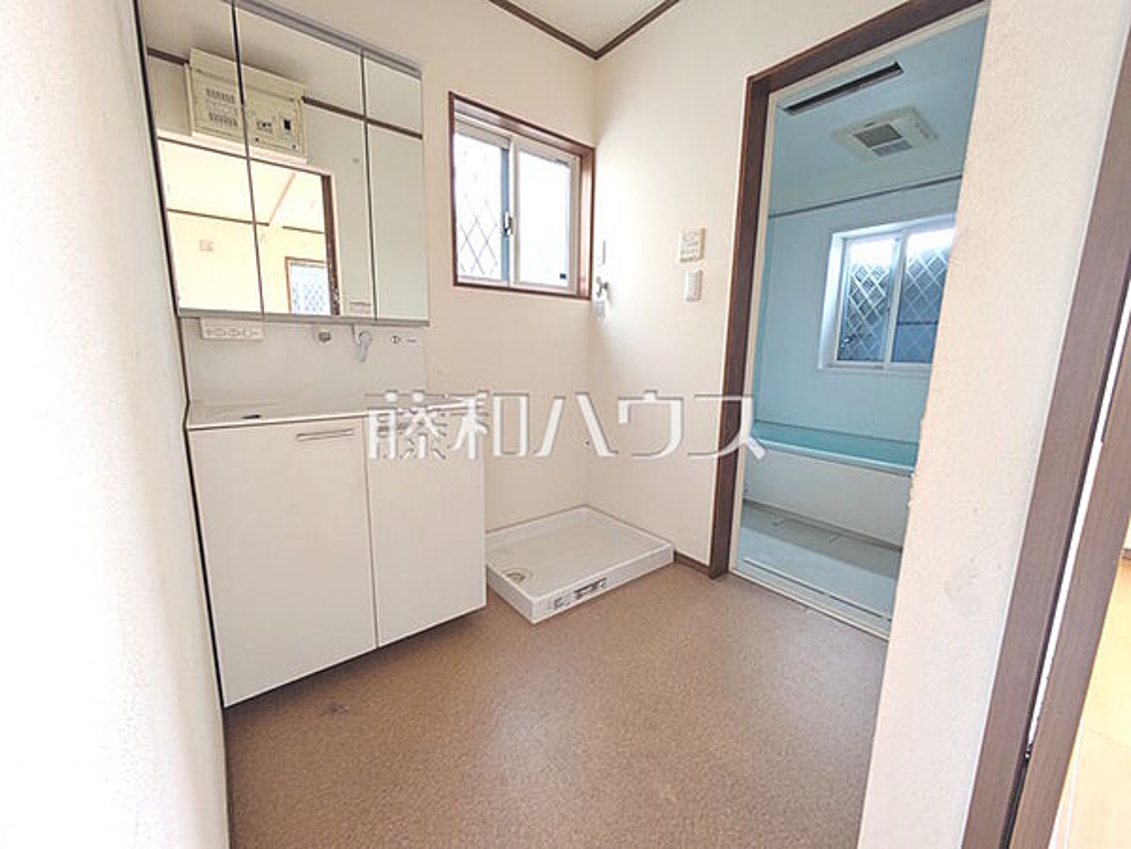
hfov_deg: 102.1
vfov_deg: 85.7
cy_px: 424
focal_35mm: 14
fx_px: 457
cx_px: 566
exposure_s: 1/100
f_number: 2.2
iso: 79
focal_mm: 1.83
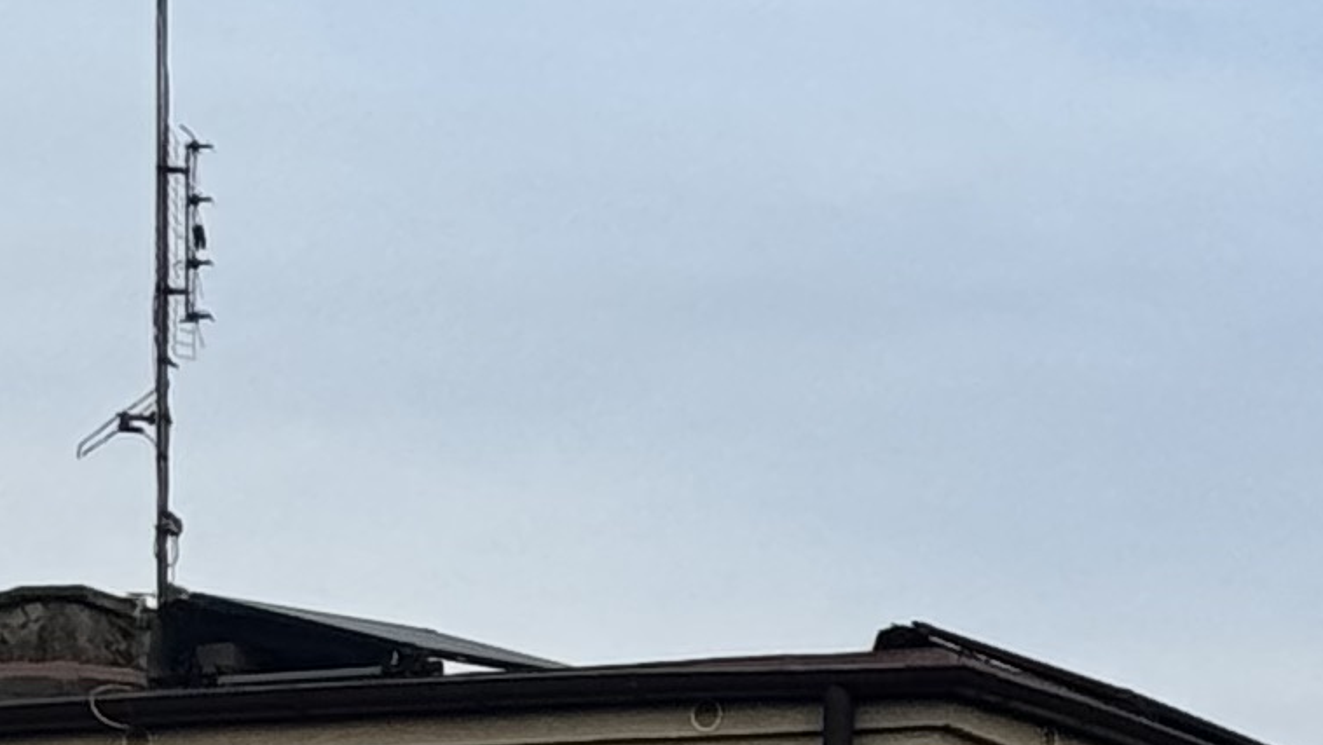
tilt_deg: +0.0
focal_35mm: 278
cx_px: 1419
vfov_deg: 4.2
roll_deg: -0.8
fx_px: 9756
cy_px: 2191
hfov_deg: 7.7
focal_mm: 6.76
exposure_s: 1/2179
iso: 64
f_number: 1.78
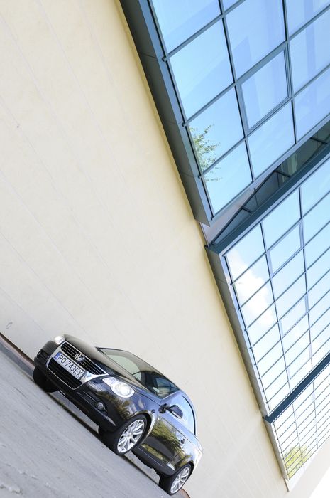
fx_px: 496
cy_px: 249
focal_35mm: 36
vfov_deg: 53.2
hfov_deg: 36.8
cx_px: 165
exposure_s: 1/100
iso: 400
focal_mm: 24
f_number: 8
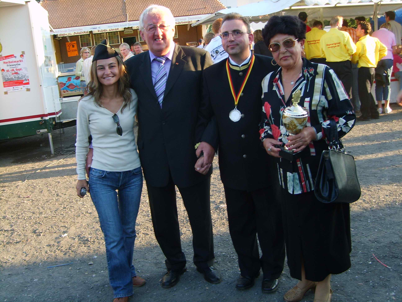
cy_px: 151
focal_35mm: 35
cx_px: 201
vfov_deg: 40.7
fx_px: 406
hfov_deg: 52.6
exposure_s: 1/90
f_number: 2.8
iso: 50
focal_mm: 5.8
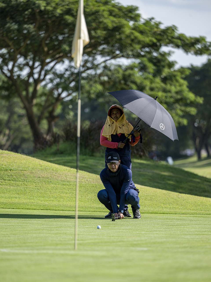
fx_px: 1764
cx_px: 105
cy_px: 150
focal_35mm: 217
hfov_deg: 6.8
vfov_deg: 9.1
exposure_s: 1/4000
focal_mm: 200
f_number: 3.2
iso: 800
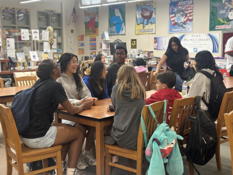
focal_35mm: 48
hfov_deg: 39.7
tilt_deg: -7.5
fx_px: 323
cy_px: 88
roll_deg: +0.4
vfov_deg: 30.3
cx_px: 116
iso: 125
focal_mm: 6.86
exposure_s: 1/80
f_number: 1.78
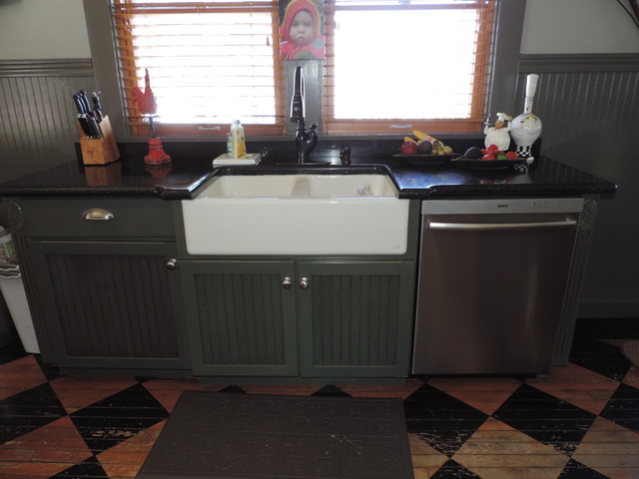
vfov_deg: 56.8
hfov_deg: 71.6
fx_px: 443
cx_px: 320
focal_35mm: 24
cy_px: 240
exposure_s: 1/30
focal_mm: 4.3
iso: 200
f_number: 3
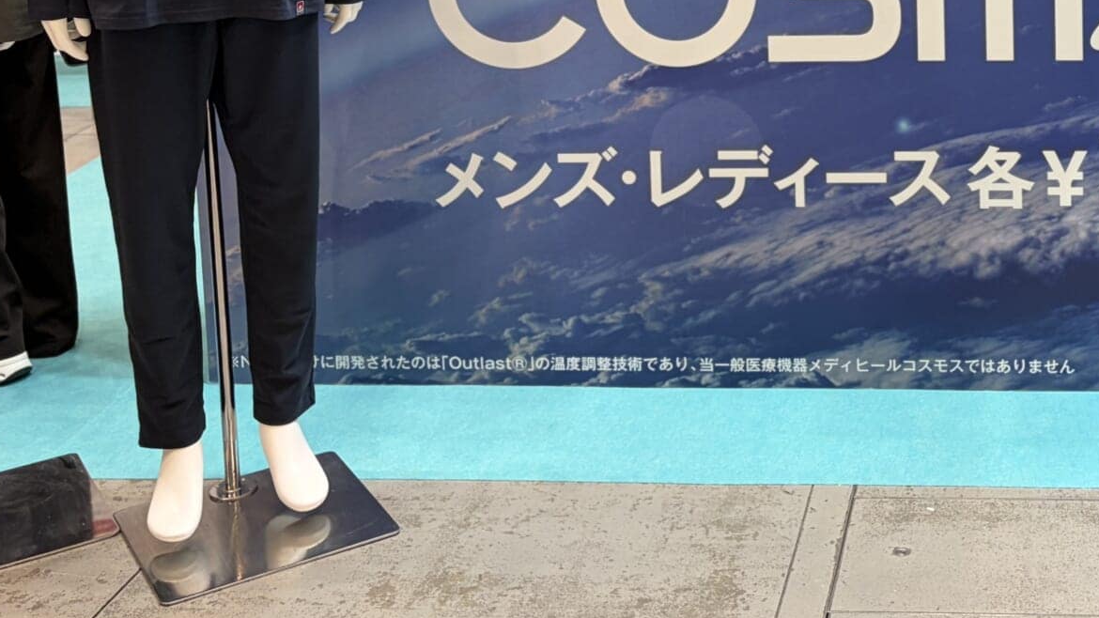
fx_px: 1807
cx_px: 939
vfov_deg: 18.3
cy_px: -139
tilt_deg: -6.0
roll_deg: +1.5
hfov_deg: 32.5
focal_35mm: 62
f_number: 1.6
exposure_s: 1/100
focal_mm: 5.96
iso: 80
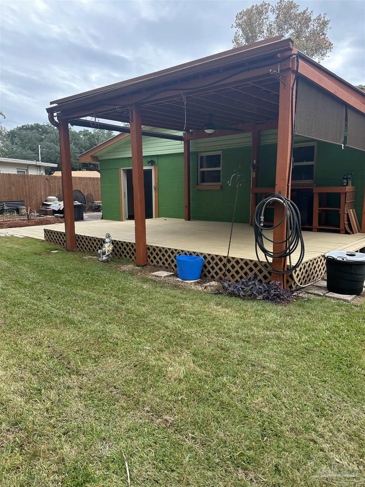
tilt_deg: -8.7
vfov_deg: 71.6
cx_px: 182
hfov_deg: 56.8
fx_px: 337
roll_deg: -0.1
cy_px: 244
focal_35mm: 24
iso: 80
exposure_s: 1/734
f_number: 1.78
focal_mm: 6.86
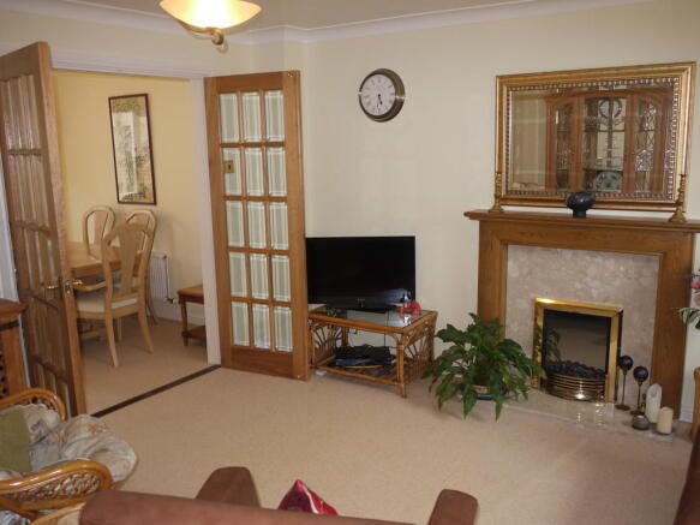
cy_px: 262
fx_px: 647
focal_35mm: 32
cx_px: 350
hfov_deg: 56.8
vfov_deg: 44.1
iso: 200
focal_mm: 16
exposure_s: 1/30
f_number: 3.7
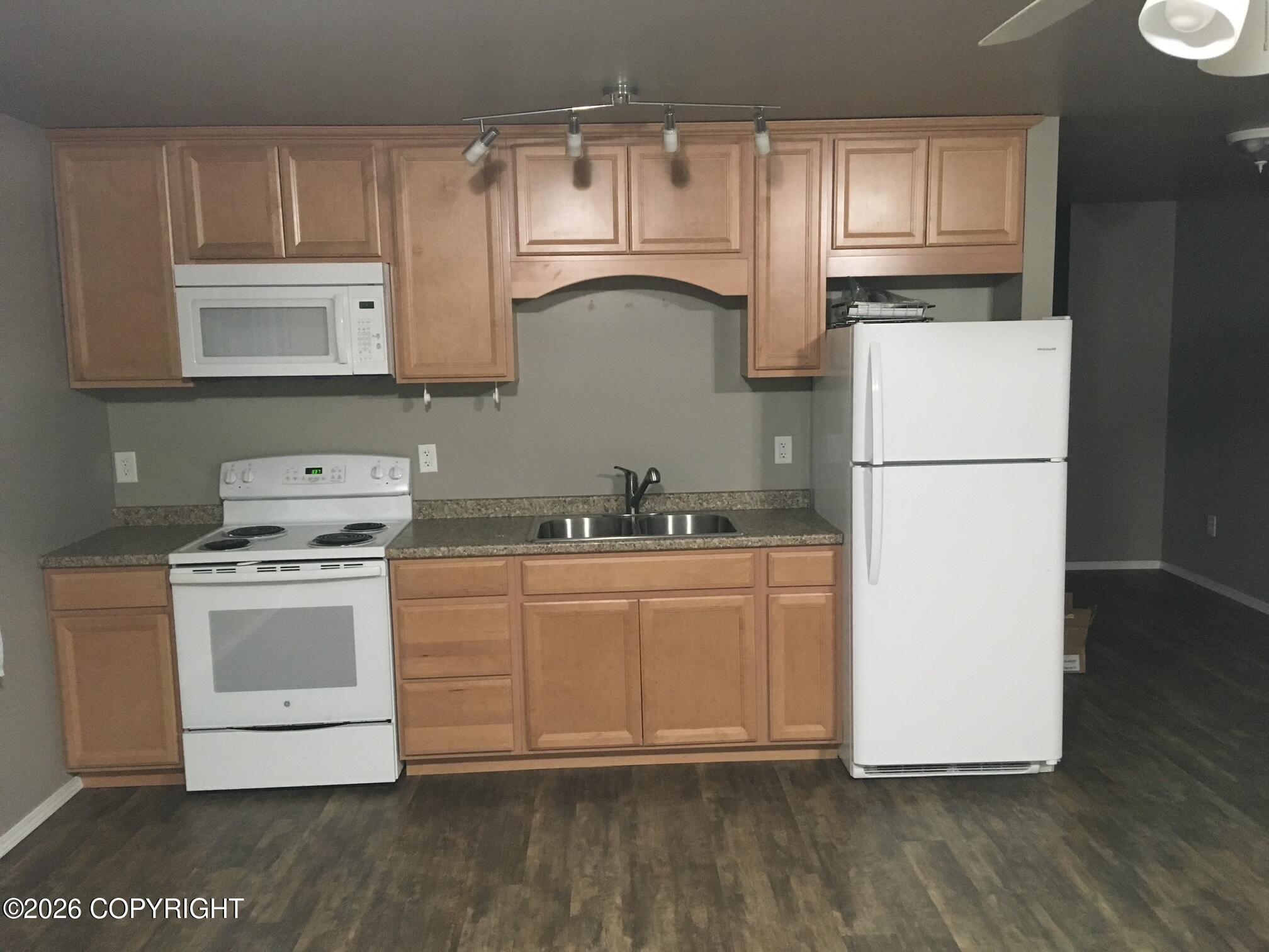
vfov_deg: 48.2
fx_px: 1063
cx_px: 634
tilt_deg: -8.4
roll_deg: +1.1
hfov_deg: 61.7
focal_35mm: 29
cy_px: 476
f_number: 2.2
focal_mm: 4.15
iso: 160
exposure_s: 1/30
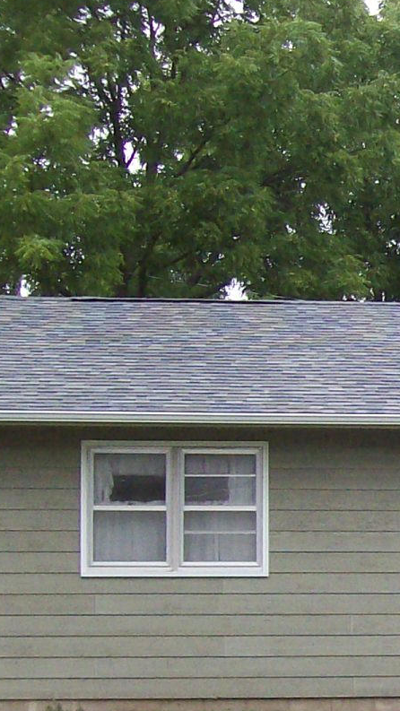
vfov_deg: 18.6
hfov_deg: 10.0
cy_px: 589
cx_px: 723
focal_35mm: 114
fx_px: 2150
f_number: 2.7
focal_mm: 6
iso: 140
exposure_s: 1/99.8
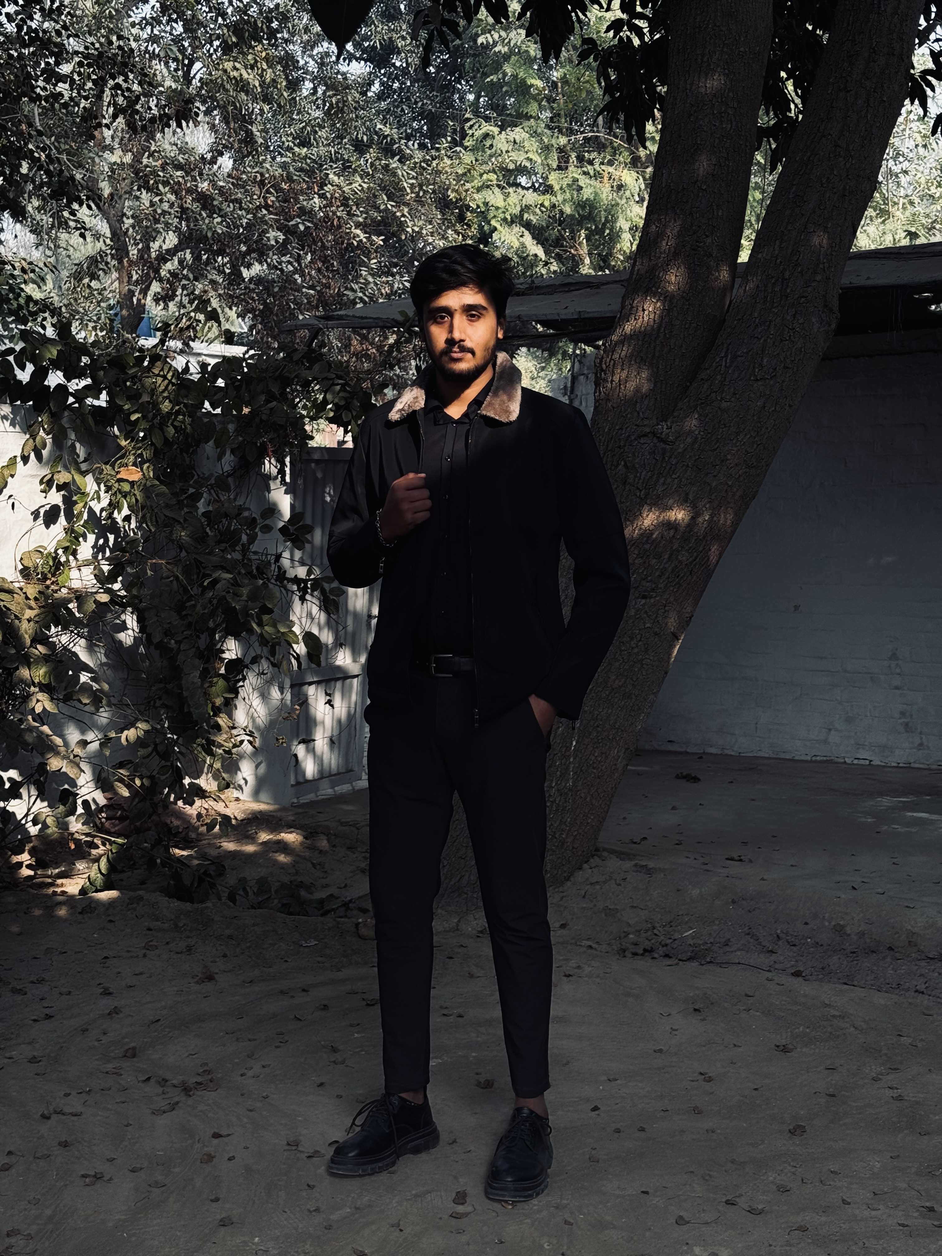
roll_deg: -0.2
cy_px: 628
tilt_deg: -4.4
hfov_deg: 30.3
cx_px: 471
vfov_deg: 39.7
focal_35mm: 48
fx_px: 1742
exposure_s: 1/854
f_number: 1.78
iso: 64
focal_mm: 6.76
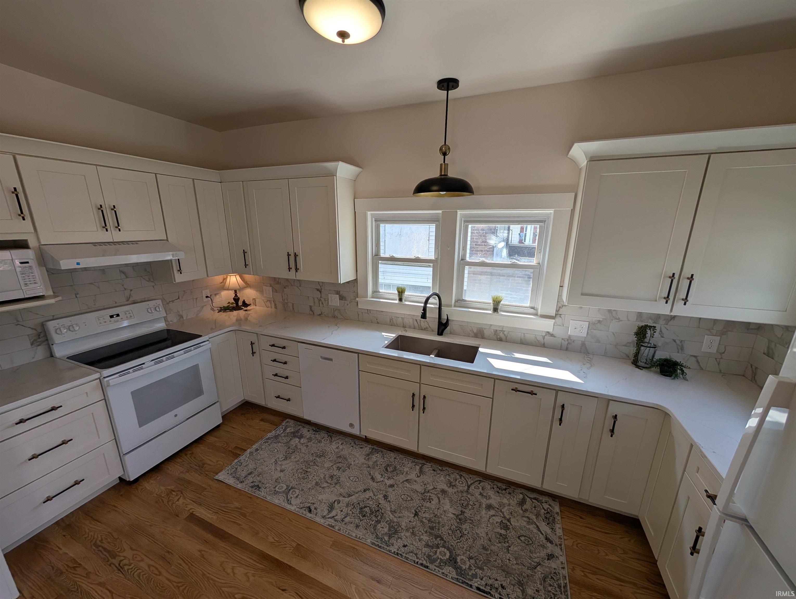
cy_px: 300
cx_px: 398
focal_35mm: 12
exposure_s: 1/651
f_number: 1.7
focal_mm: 2.02
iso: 55
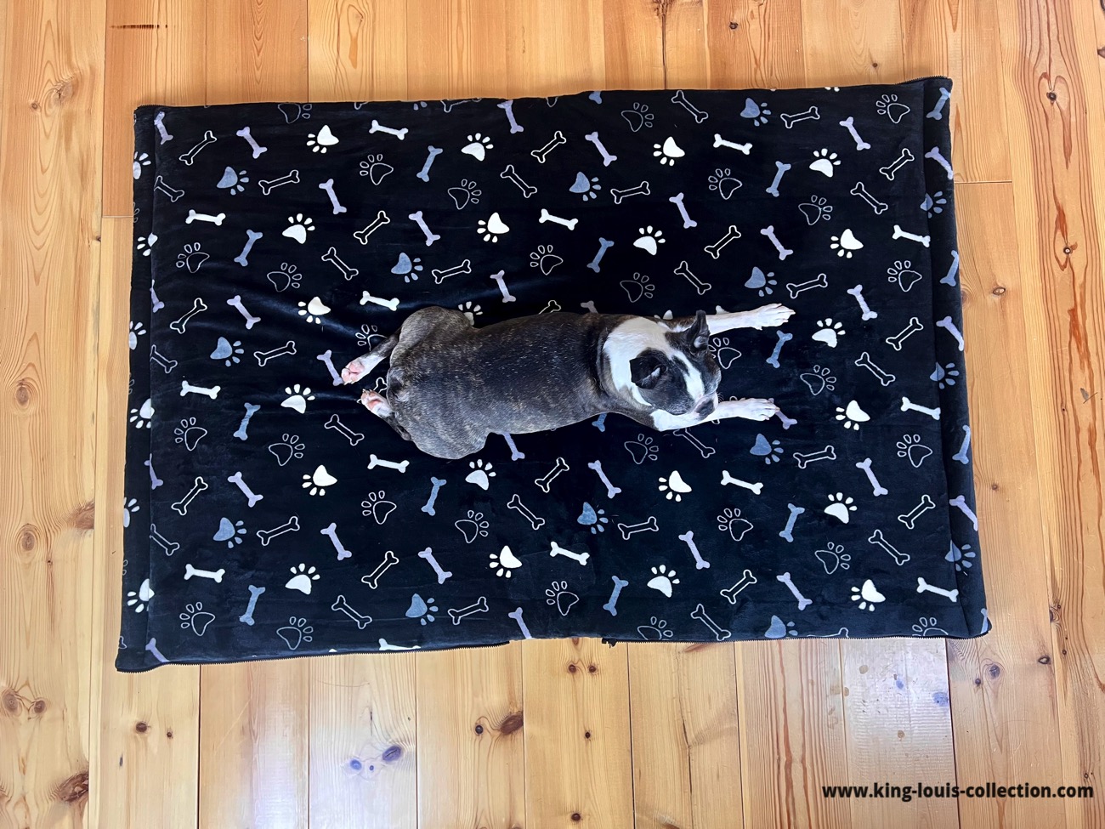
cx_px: 552
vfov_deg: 53.1
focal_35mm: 26
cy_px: 414
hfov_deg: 67.3
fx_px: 830
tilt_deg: -85.5
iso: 250
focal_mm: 5.7
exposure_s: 1/60
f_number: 1.5
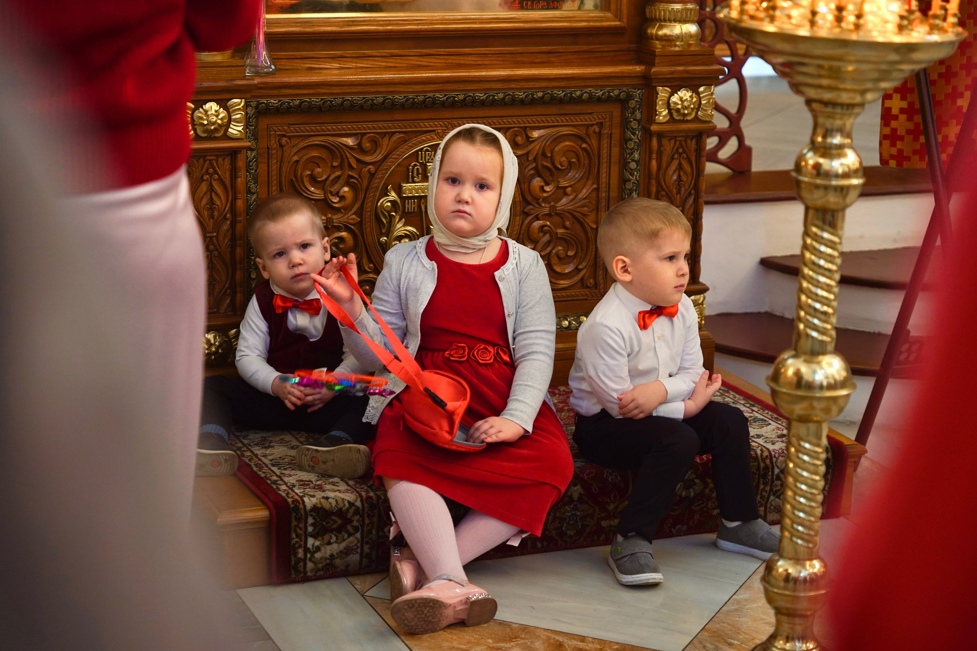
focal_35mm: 70
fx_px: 1899
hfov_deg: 28.8
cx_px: 488
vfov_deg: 19.5
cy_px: 326
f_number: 2.8
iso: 1250
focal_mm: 70
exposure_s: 1/160
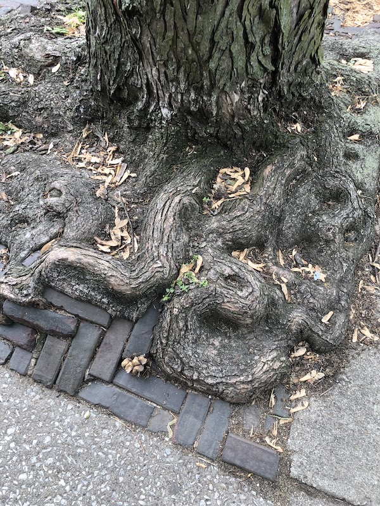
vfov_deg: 63.4
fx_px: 410
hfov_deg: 49.7
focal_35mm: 28
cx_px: 190
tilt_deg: -61.5
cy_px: 253
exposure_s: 1/120
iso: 32
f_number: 1.8
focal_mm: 4
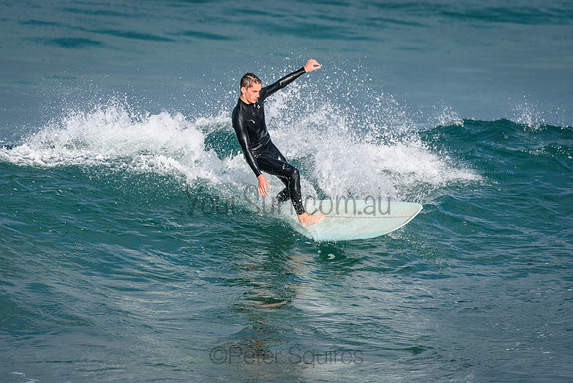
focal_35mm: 750
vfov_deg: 1.8
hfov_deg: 2.7
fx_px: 11940
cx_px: 286
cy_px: 192
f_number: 5.6
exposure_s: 1/2000
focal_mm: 500
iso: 360
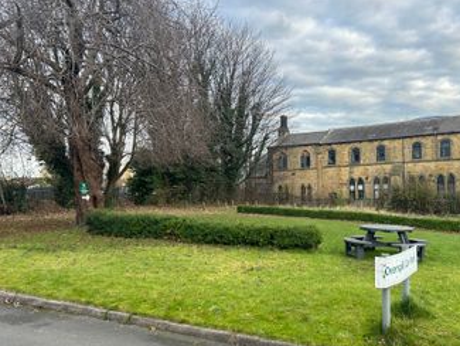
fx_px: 425
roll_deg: +0.8
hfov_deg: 56.4
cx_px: 272
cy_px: 207
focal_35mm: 32
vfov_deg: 44.0
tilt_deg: -1.9
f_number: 1.5
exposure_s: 1/407
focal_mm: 5.7
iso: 50
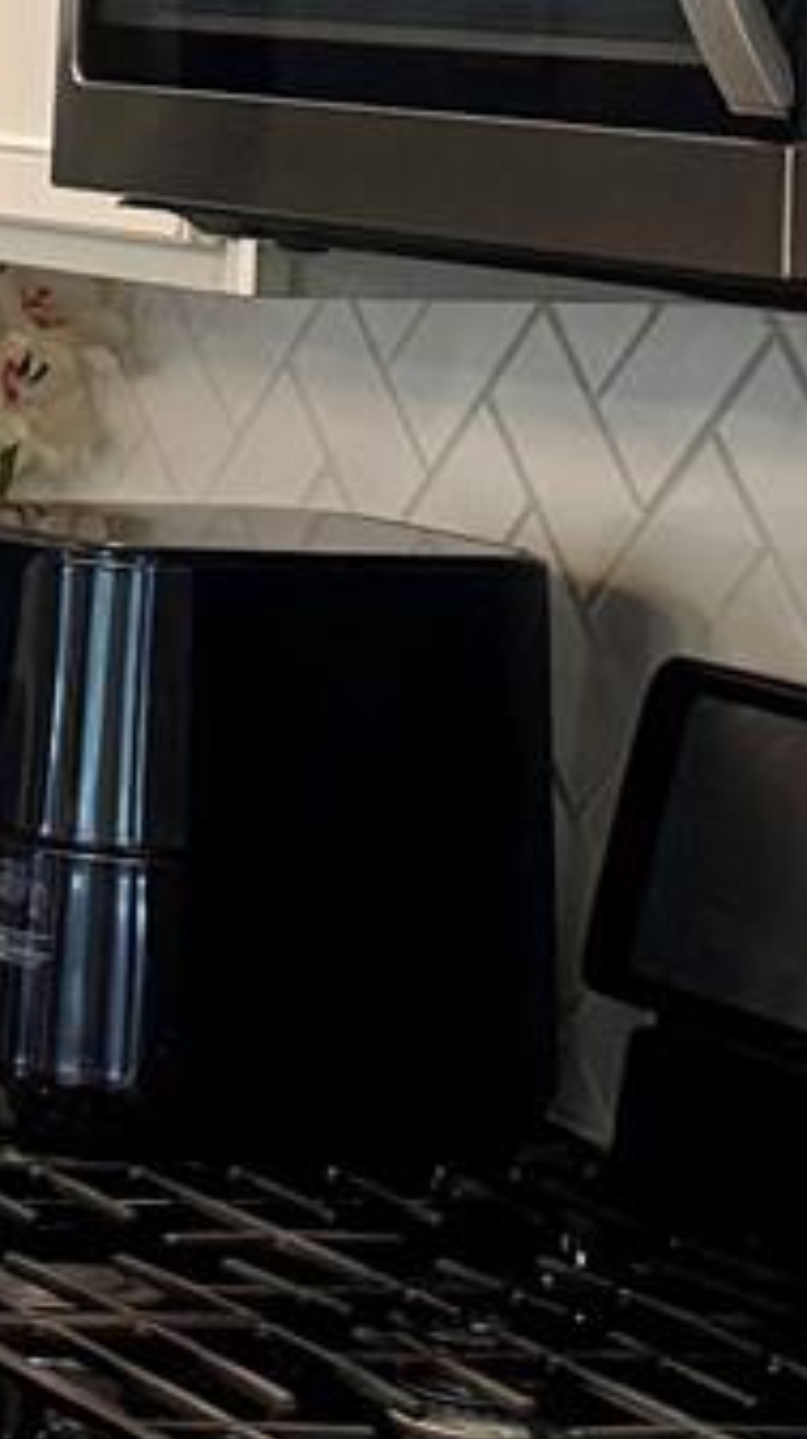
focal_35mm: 159
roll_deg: -0.8
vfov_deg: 13.4
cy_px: 205
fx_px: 6062
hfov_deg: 6.3
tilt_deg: -4.7
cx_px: -2336
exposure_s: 1/60
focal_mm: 6.76
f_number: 1.78
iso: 200
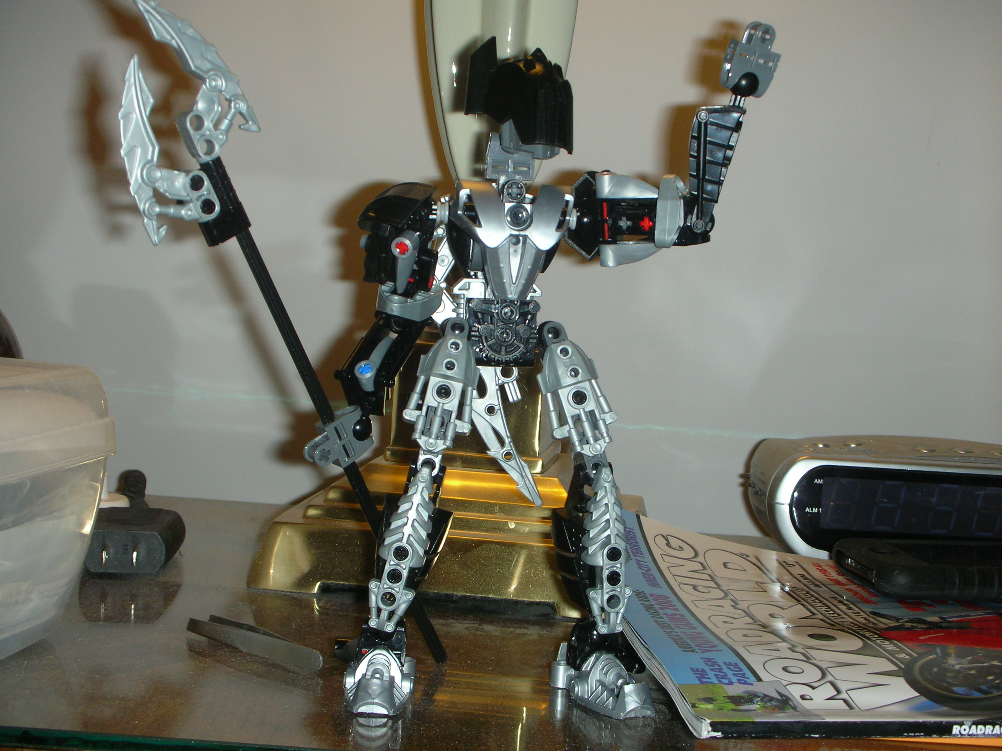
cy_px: 376
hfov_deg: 36.2
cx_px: 501
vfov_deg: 27.5
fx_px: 1534
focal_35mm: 53
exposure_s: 1/60.1
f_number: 3.7
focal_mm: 8.8
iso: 50
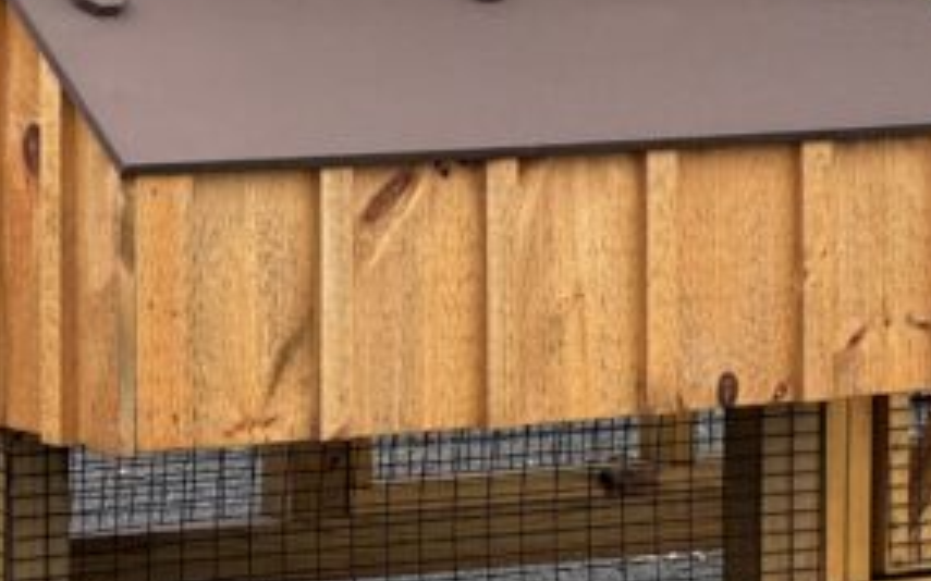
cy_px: 0
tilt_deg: -4.4
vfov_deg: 4.5
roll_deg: +1.4
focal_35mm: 293
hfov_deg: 7.2
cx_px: 611
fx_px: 7433
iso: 40
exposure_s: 1/99
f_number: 2.8
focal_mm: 9
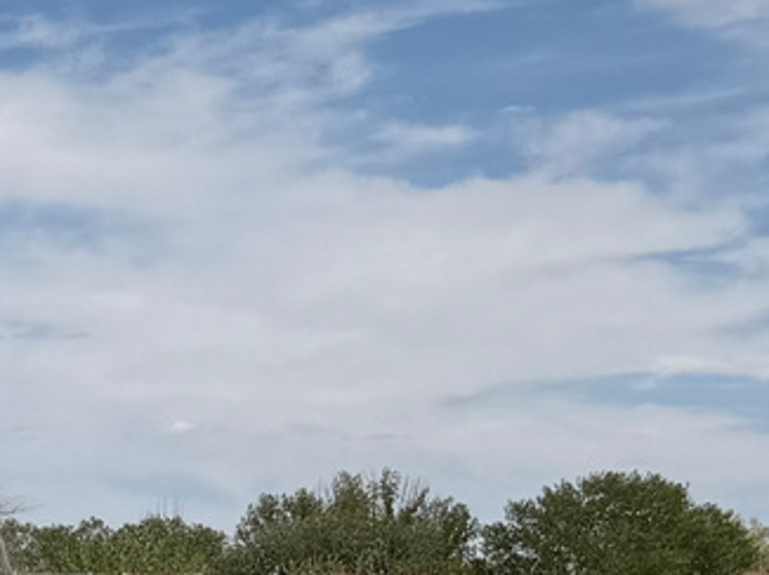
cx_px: -1238
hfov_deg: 10.6
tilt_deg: -2.7
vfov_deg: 9.6
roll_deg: -1.5
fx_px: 3352
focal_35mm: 151
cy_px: 775
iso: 80
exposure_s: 1/10309
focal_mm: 6.76
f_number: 1.78
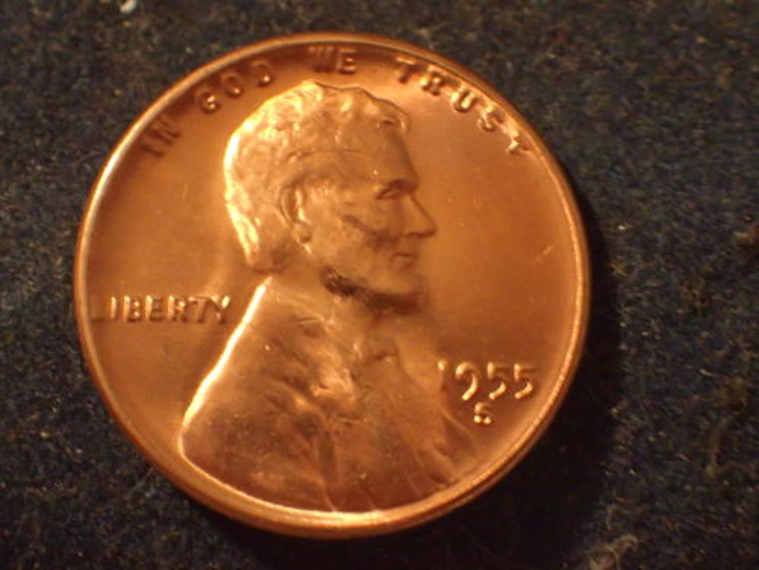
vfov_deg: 14.8
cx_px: 380
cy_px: 285
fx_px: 2193
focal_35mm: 100
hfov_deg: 19.6
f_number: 4.9
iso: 1600
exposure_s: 1/13
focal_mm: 18
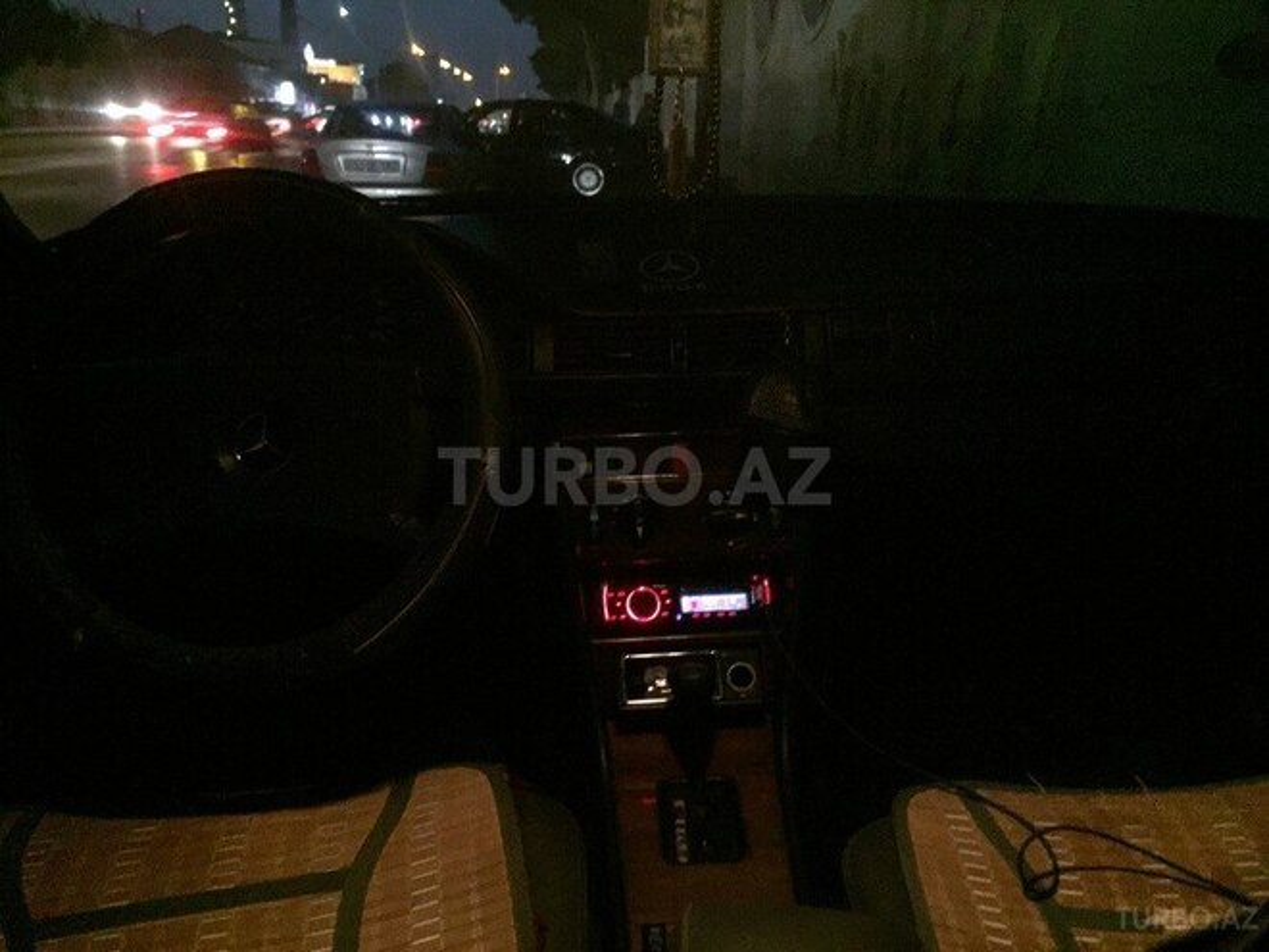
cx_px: 634
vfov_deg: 48.2
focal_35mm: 29
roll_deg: -3.1
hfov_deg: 61.7
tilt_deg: -18.0
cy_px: 476
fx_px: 1063
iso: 800
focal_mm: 4.15
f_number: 2.2
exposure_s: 1/17
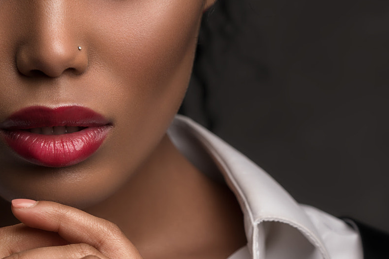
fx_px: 5445
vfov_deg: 2.7
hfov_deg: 4.1
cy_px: 130
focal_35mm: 504
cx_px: 123
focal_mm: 250
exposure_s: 1/160
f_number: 8
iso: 100
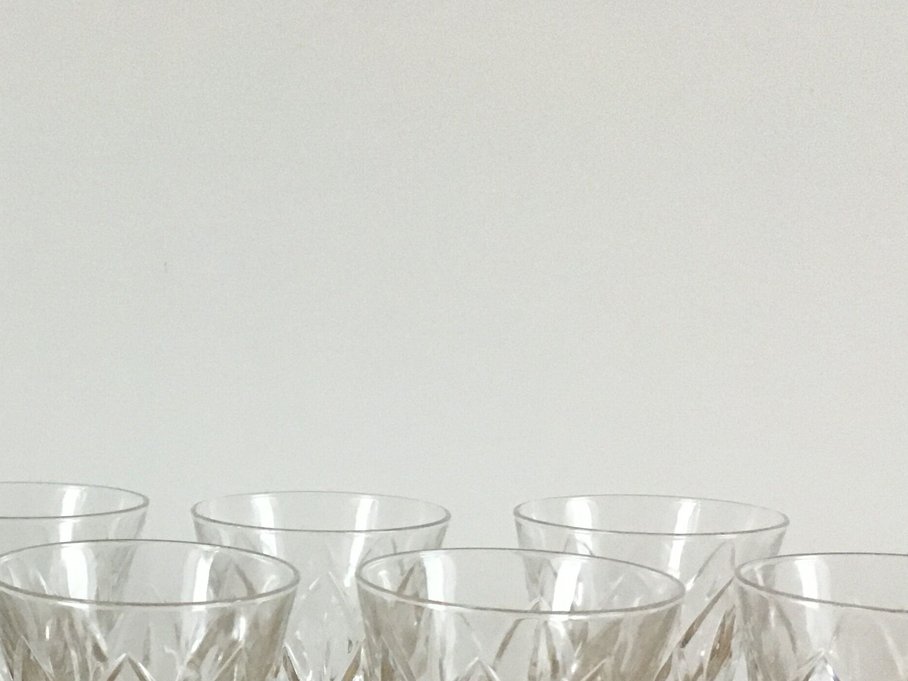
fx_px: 1653
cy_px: 714
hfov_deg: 29.8
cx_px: 151
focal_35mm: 63
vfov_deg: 22.2
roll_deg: -0.5
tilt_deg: -13.1
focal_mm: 4.15
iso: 250
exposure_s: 1/25
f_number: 2.2
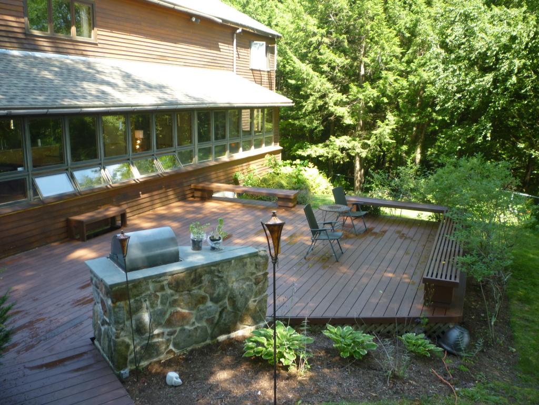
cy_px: 202
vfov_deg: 48.2
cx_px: 270
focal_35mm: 29
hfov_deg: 61.7
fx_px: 452
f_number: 3.3
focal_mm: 5.2
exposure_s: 1/60
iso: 80
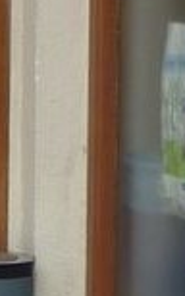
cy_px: 217
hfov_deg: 2.5
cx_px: -317
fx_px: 4275
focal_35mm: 529
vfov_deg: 4.0
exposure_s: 1/40
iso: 80
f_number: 3.9
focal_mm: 9.1
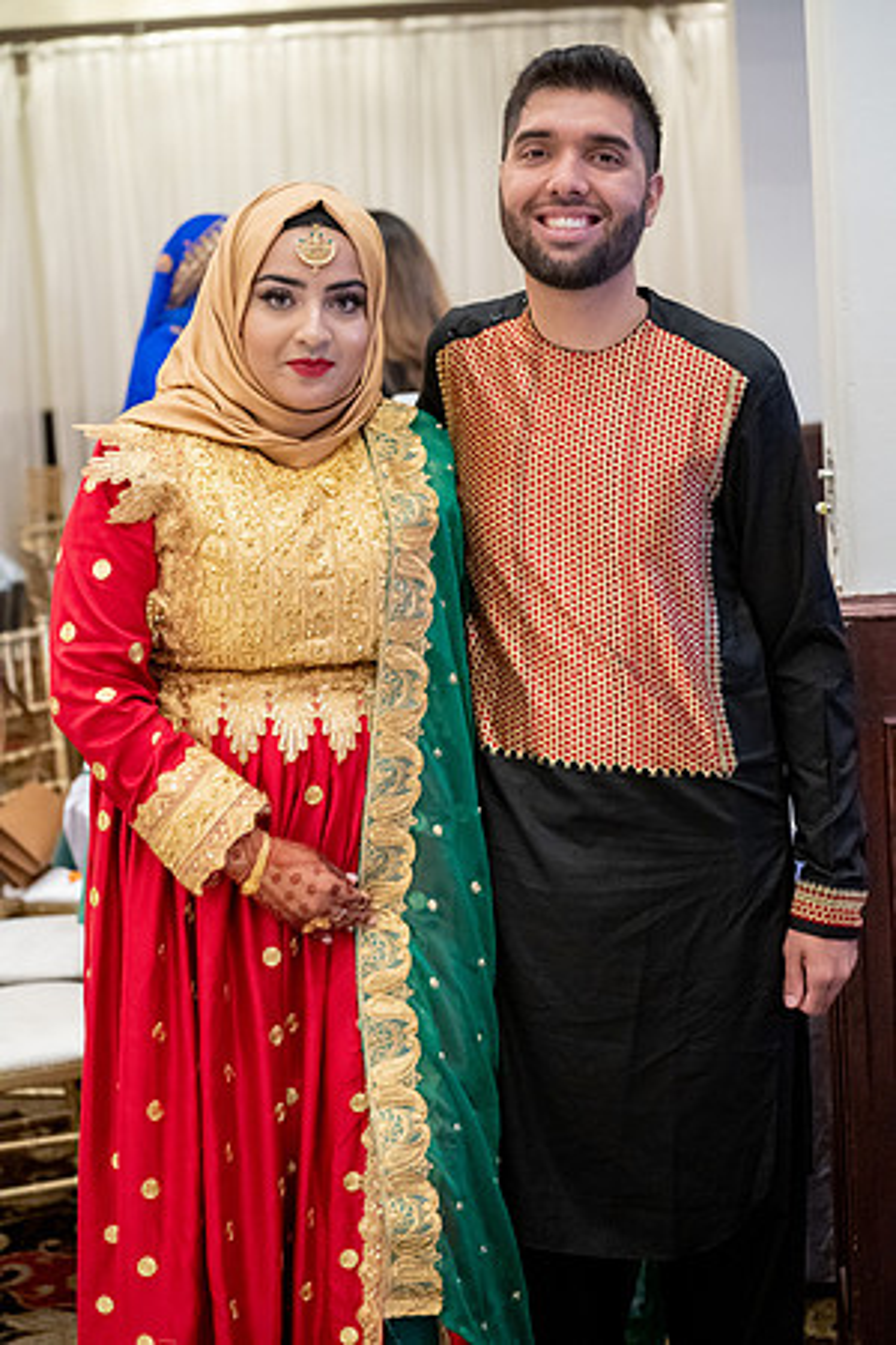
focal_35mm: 70
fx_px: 2613
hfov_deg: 19.5
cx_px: 448
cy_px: 672
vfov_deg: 28.8
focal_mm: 70
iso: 10000
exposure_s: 1/100
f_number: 4
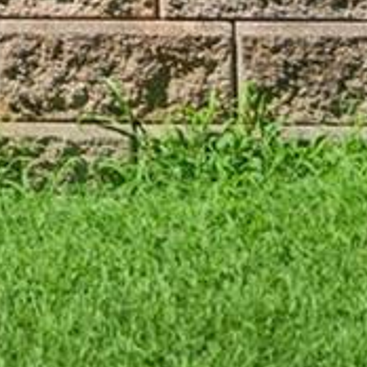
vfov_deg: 6.8
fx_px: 2879
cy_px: -612
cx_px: -622
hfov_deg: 6.8
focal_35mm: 240
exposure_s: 1/250
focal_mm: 16
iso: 200
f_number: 8
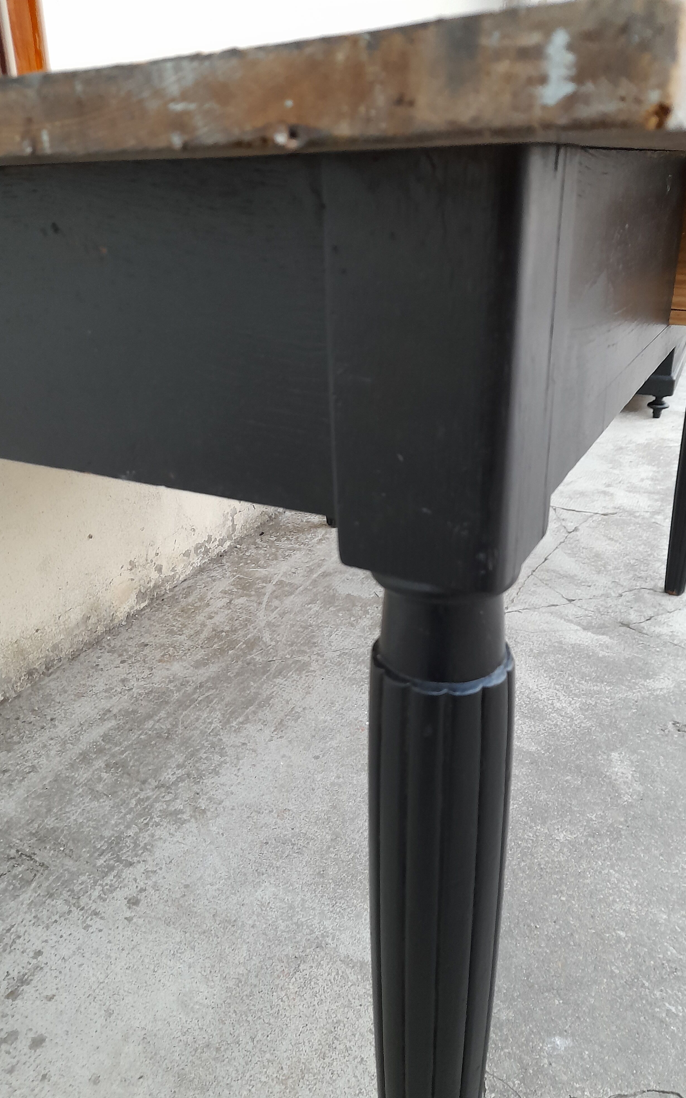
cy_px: 558
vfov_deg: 68.4
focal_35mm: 27
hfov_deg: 46.0
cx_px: 361
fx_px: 808
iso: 250
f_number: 2
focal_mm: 4.6
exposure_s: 1/30
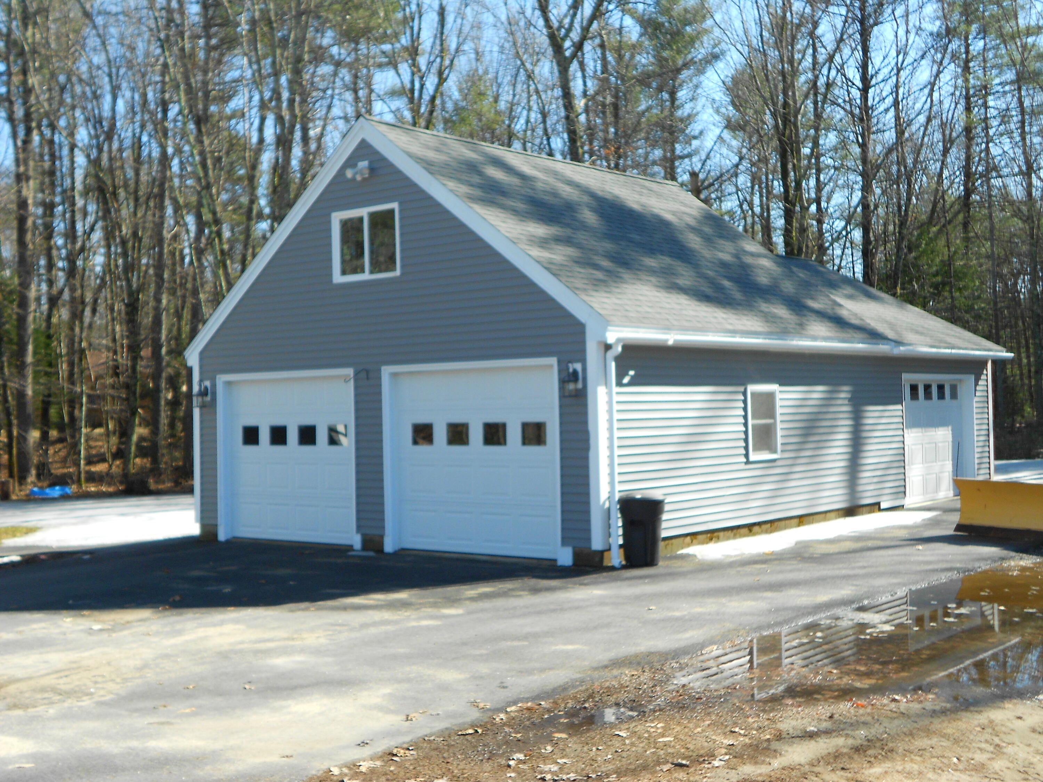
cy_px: 391
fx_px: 1296
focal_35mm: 43
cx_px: 522
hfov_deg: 43.9
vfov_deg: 33.6
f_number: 4.2
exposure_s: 1/250
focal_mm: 7.7
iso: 80
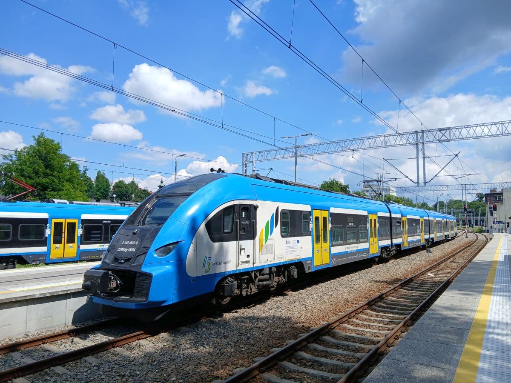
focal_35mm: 26
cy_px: 192
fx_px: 384
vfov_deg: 53.1
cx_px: 256
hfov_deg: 67.3
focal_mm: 3.98
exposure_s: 1/579
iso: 20
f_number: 1.8
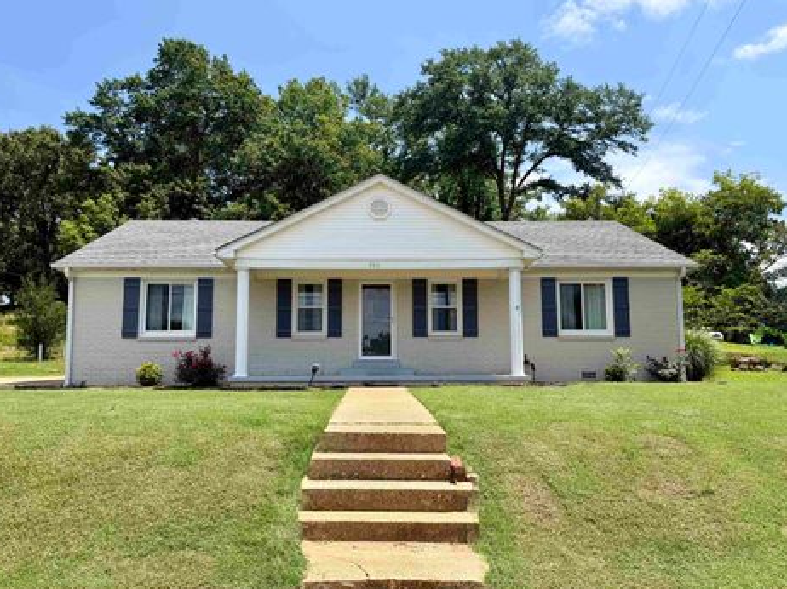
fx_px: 591
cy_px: 306
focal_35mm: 26
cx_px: 376
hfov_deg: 67.3
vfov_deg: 53.0
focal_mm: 6.76
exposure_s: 1/4405
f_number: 1.78
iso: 80
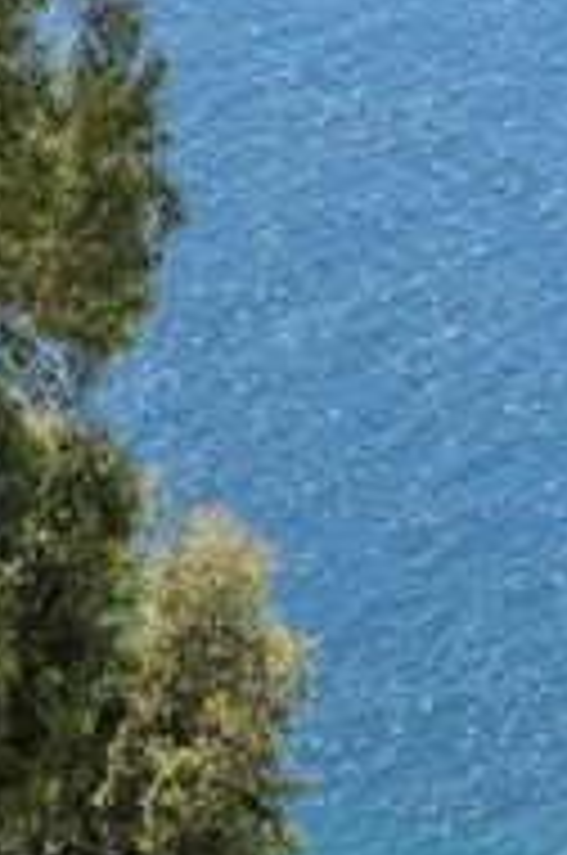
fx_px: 9721
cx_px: 45
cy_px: 351
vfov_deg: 5.0
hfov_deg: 3.3
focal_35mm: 410
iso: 100
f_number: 2.8
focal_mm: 70
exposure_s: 1/1600
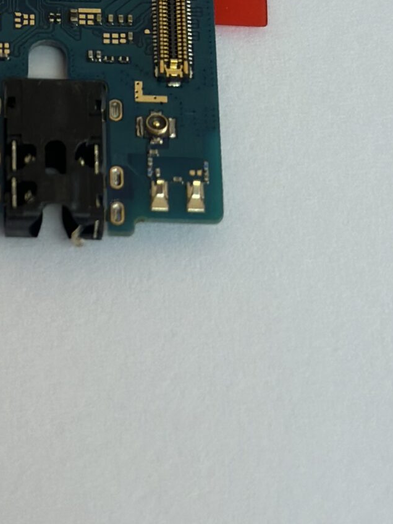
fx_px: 2193
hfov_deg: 10.1
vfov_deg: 13.5
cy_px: 64
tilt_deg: -61.0
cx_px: -83
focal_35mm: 145
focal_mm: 6.86
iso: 64
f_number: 1.78
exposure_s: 1/116
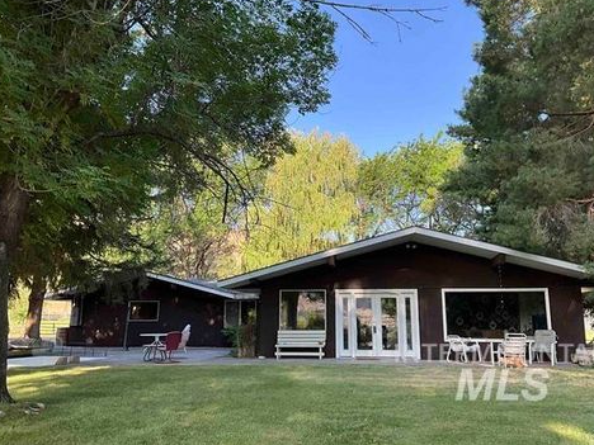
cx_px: 306
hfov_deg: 58.3
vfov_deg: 45.4
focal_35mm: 31
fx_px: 532
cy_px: 219
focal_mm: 3
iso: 25
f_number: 1.8
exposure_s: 1/344
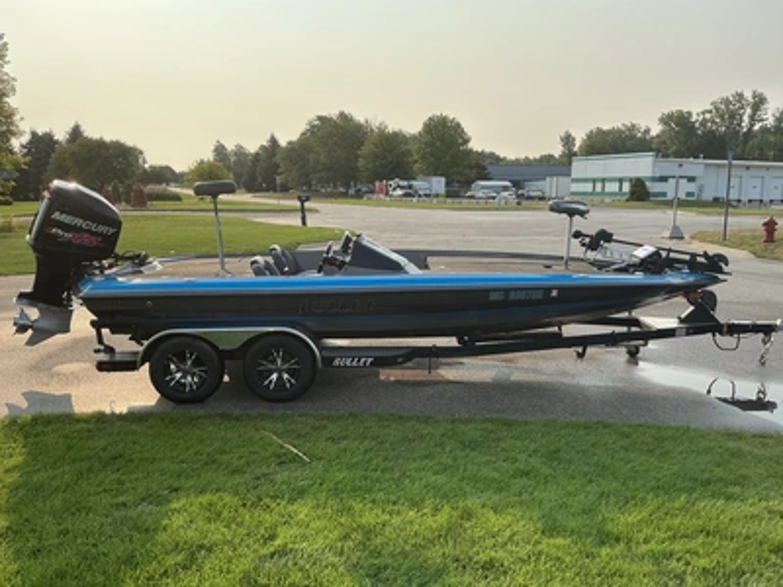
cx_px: 392
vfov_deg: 49.7
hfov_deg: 63.4
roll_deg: -0.5
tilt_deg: -8.8
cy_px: 294
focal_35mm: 28
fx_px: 633
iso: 25
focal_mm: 3
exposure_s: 1/1412
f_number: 1.8
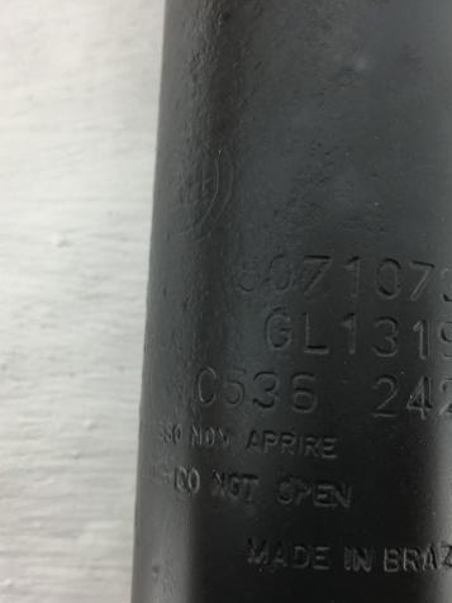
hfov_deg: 36.8
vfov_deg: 47.9
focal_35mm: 39
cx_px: 223
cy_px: 303
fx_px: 679
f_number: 2.2
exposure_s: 1/100
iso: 40
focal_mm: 4.15
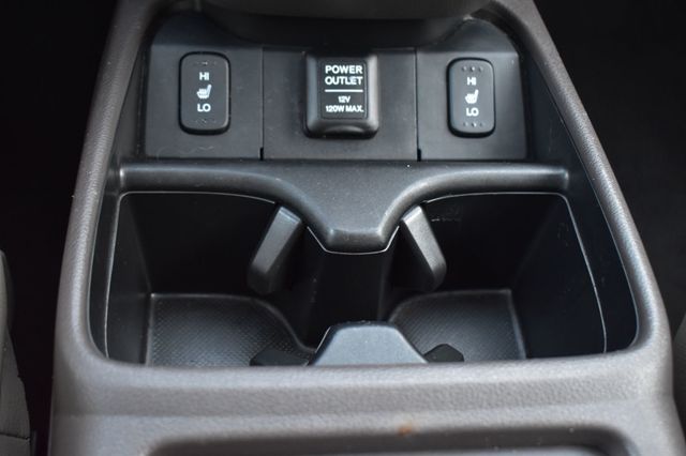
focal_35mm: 45
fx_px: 857
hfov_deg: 43.6
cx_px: 343
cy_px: 228
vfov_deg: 29.8
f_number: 5
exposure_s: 1/15
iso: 1600
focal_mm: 30
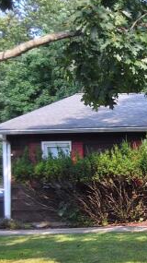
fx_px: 534
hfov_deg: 13.9
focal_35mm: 77
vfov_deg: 27.4
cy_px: 173
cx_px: 267
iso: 32
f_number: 1.9
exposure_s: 1/429
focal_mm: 2.91
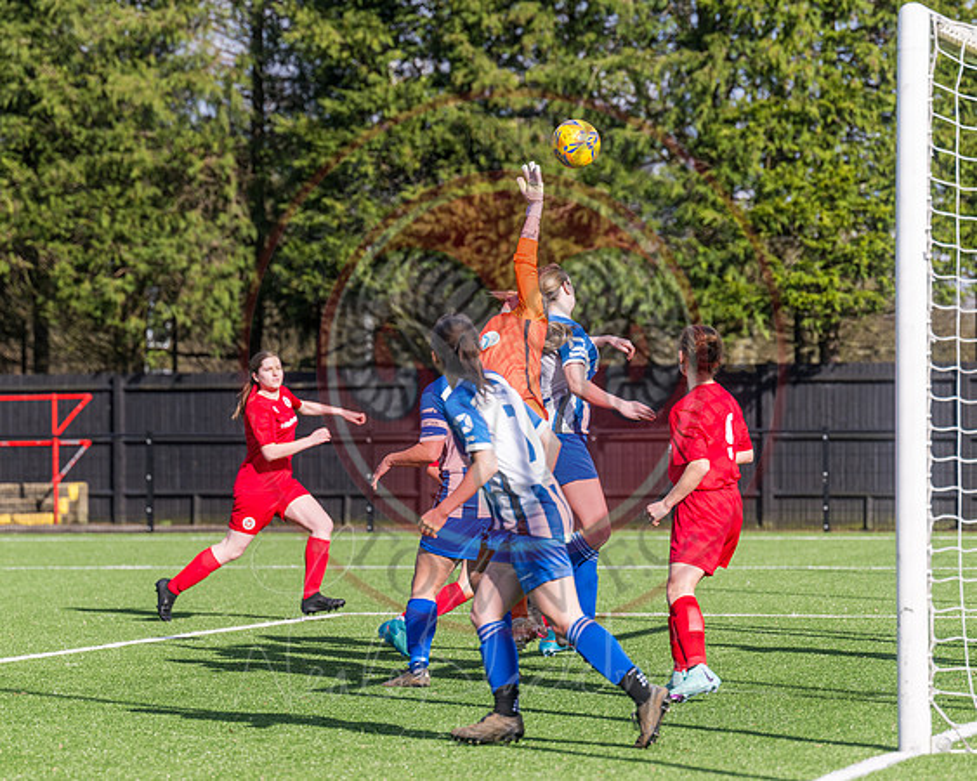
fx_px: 5188
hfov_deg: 10.8
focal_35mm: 179
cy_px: 352
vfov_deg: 8.6
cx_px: 393
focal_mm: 140
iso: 200
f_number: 4
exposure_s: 1/2500
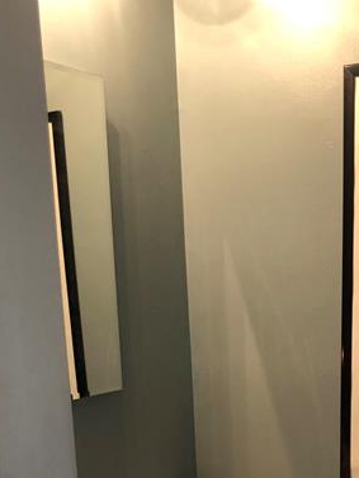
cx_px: 251
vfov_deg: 32.2
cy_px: 427
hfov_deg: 25.5
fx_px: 788
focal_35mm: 57
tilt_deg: -12.7
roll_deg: +2.6
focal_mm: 3.99
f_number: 1.8
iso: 40
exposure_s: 1/15
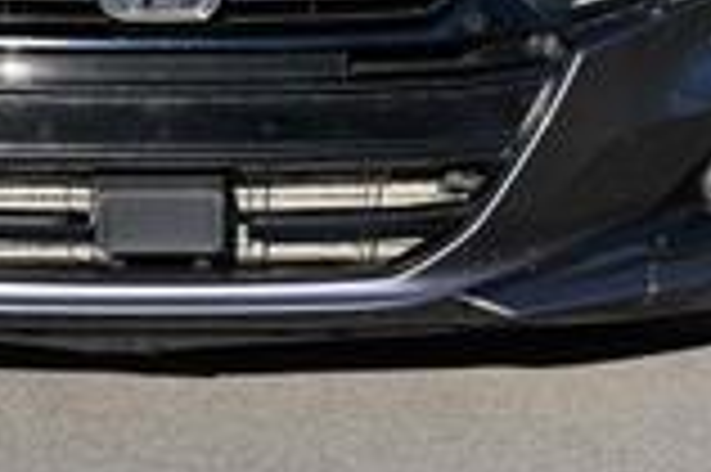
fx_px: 2360
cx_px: 194
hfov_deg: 17.1
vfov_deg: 11.3
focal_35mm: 120
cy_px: 13
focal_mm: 25
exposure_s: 1/250
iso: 100
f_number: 5.6
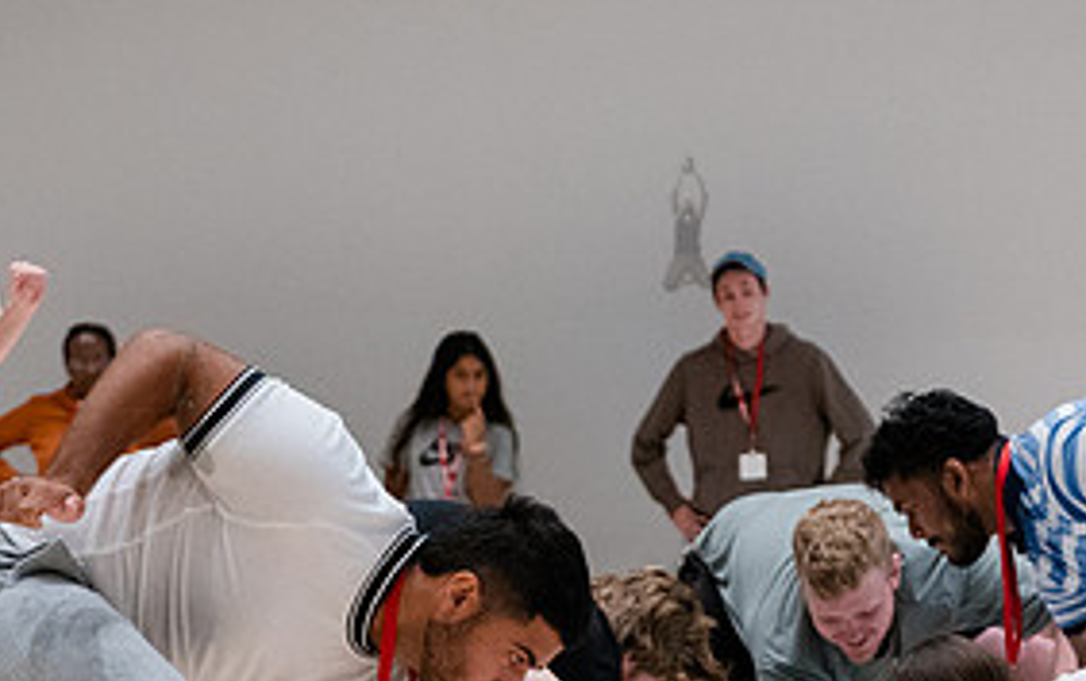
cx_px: 637
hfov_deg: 12.0
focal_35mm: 174
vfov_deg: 7.5
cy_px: 685
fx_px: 5156
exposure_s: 1/640
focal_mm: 62
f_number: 3.5
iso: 5000
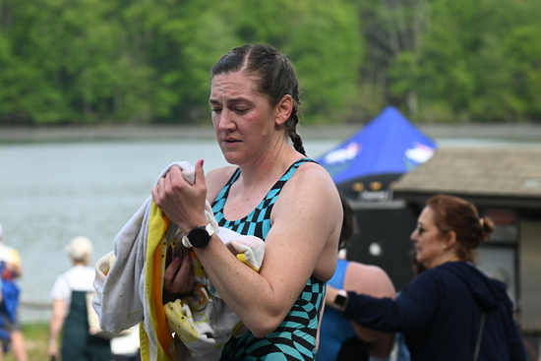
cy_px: 180
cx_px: 270
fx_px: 3006
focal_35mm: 200
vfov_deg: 6.9
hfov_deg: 10.3
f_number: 9
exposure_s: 1/250
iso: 280
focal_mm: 200
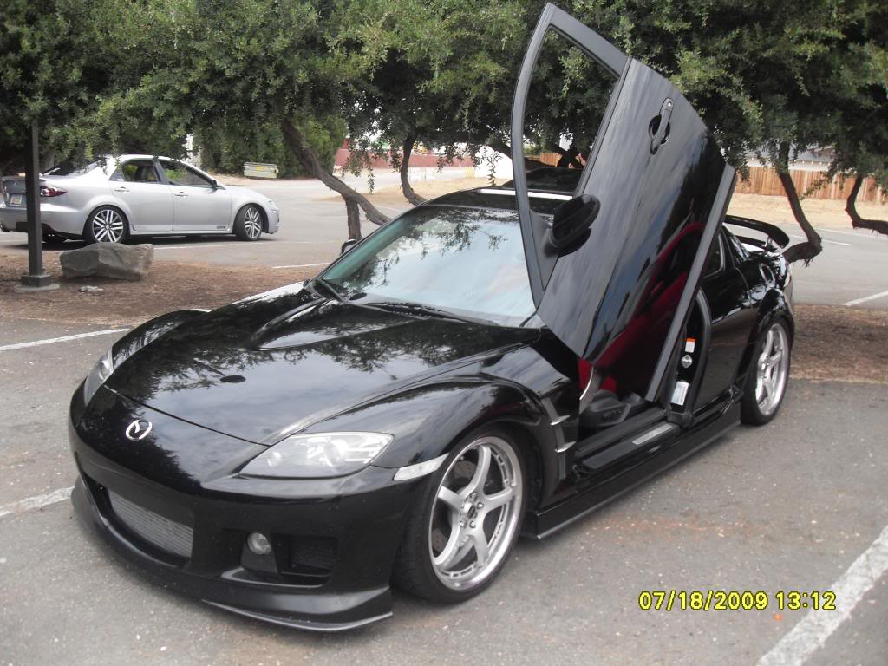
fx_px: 872
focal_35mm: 34
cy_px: 333
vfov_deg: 41.8
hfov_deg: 54.0
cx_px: 444
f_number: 7
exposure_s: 1/90
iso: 80
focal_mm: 6.3
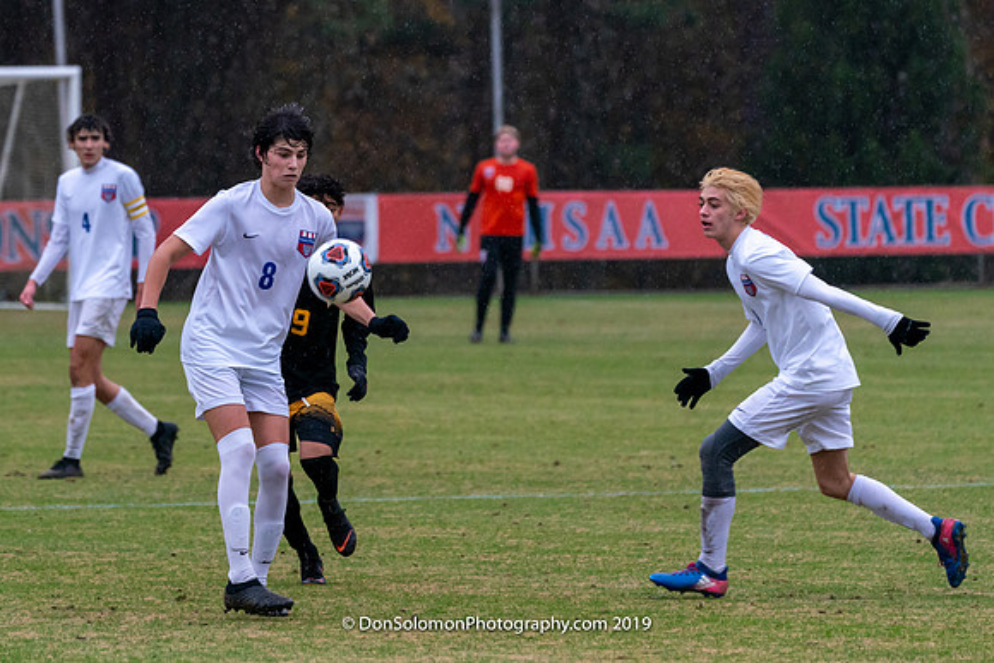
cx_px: 358
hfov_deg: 5.7
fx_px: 10038
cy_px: 243
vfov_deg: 3.8
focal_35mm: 363
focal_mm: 241
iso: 2500
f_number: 5.6
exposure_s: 1/1000
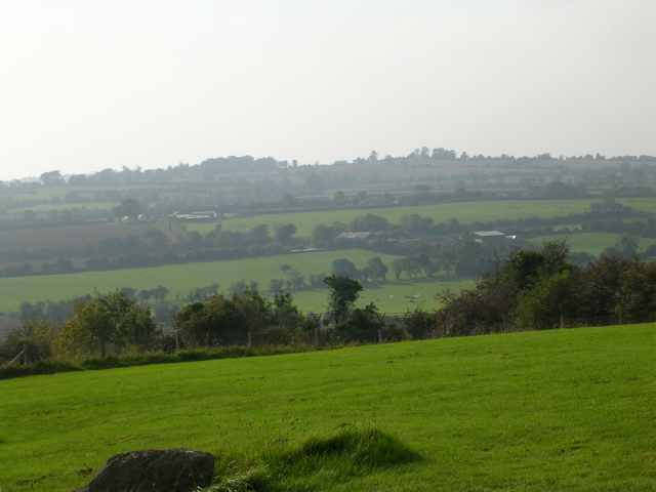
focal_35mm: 49
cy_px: 246
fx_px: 929
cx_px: 328
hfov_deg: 38.9
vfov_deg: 29.7
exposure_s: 1/177
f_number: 6.2
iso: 50
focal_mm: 7.5
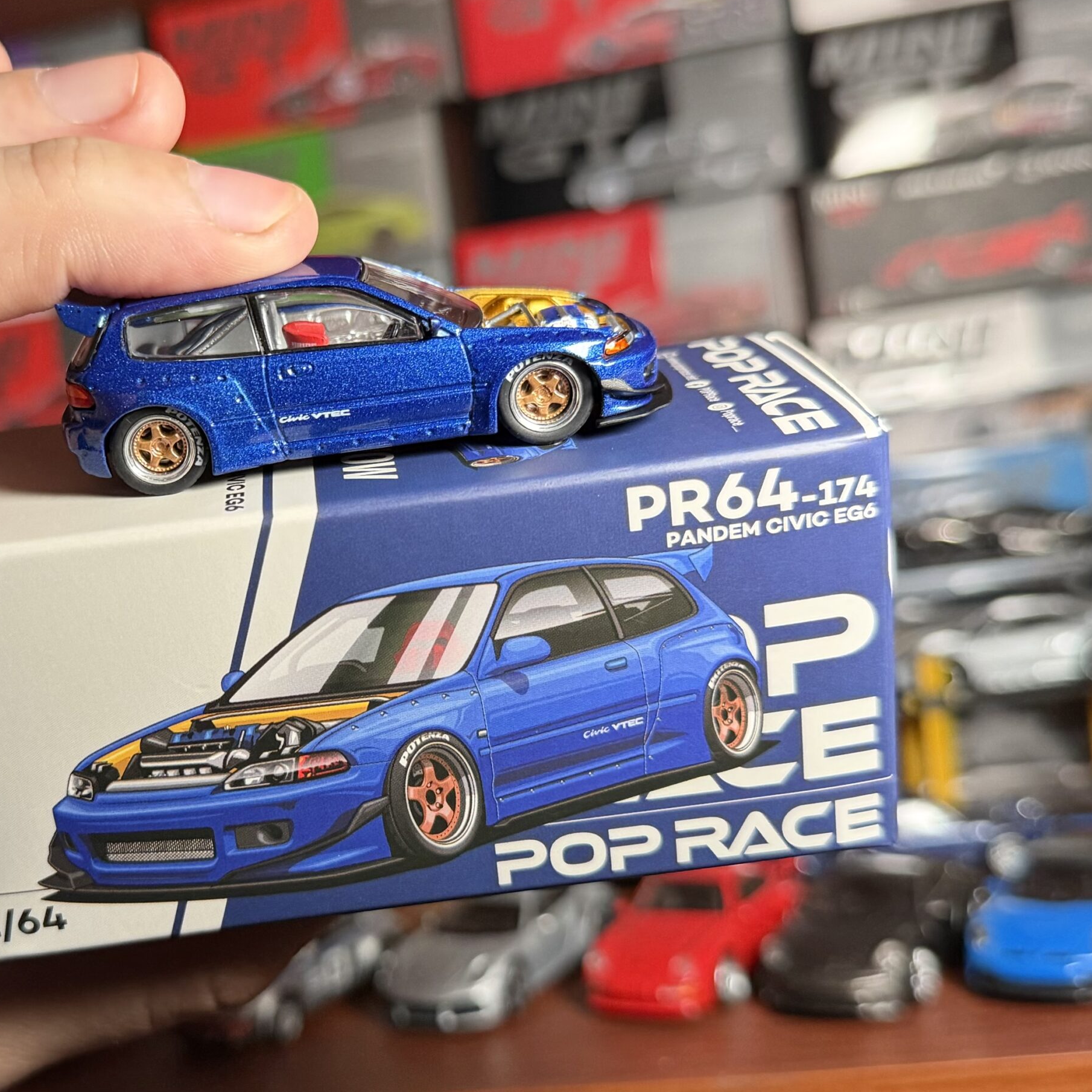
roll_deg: +8.7
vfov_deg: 54.0
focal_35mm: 30
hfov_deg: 52.6
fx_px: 1071
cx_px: 331
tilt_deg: -2.3
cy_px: 513
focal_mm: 6.76
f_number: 1.78
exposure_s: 1/60
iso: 320
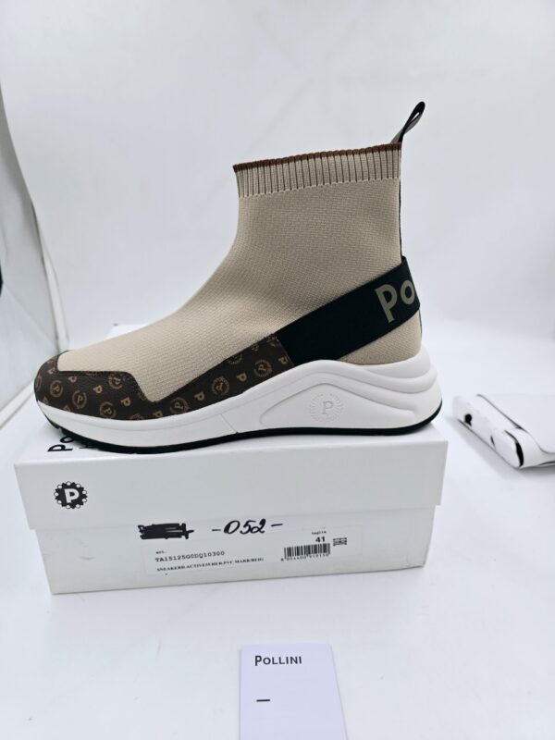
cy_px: 370
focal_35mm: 23
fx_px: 492
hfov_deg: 58.9
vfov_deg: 73.9
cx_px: 278
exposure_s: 1/180
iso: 16
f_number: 1.7
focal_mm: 6.3
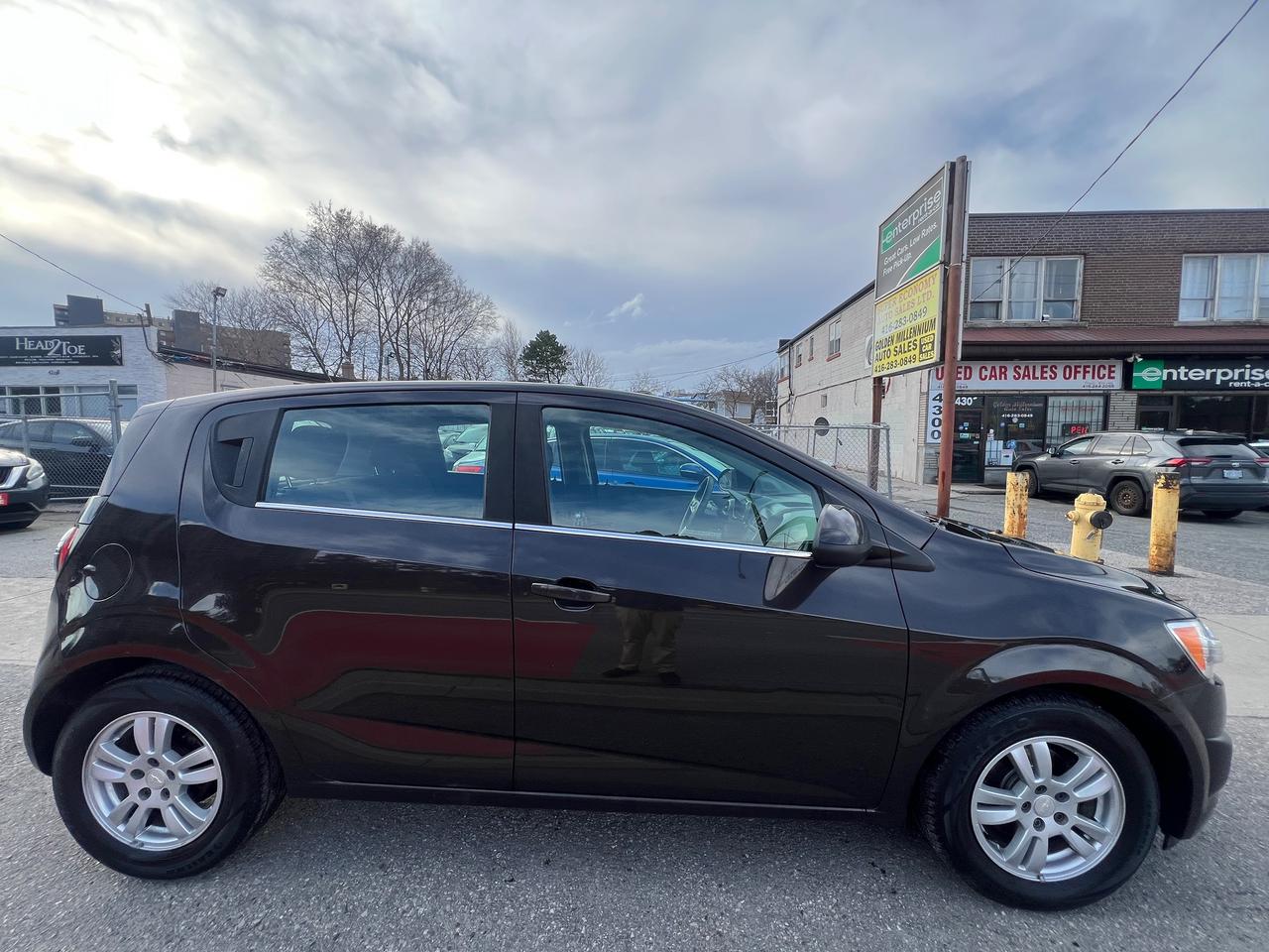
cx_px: 634
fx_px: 477
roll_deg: +0.7
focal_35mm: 13
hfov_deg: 106.2
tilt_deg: -4.4
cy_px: 476
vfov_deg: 89.9
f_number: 1.8
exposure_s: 1/552
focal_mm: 1.57
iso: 32
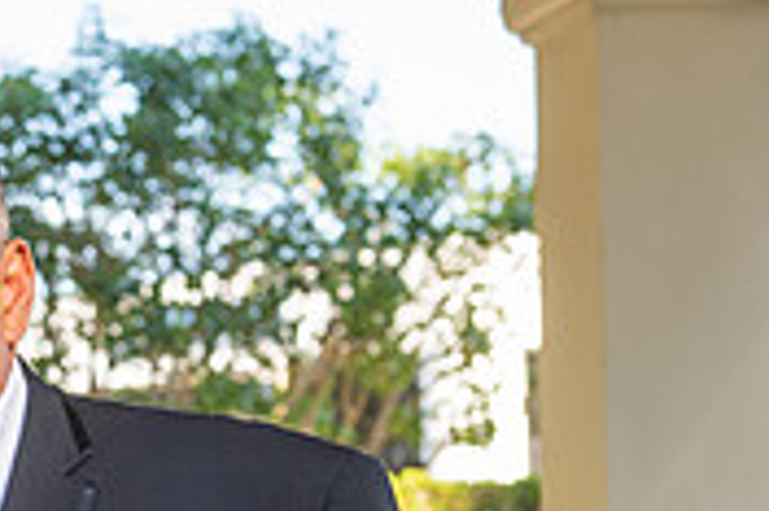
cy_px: 710
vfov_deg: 8.2
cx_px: -258
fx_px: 3500
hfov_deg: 12.1
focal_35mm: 164
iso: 200
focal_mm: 48
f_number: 5.6
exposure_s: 1/160
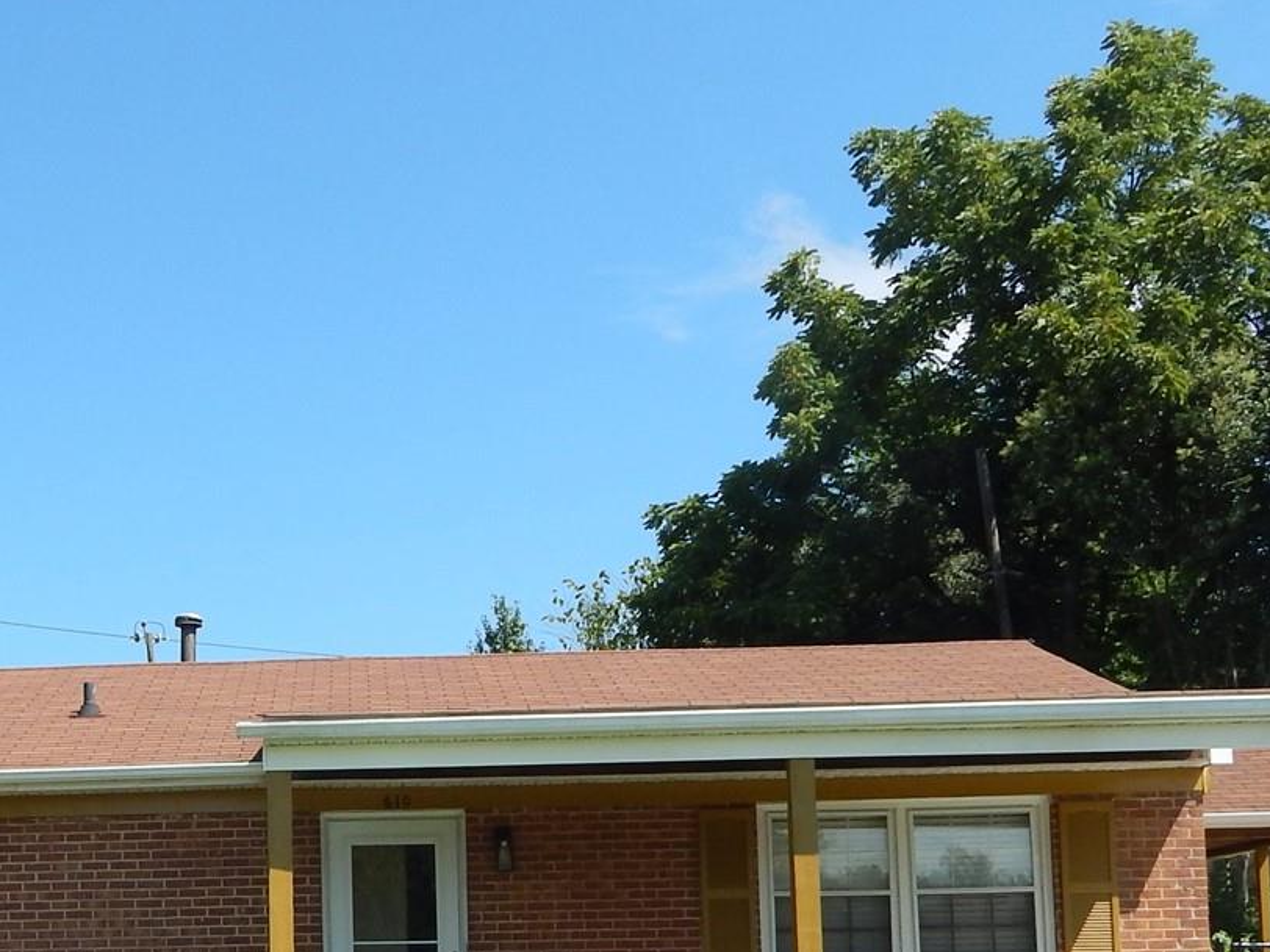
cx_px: 199
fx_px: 2128
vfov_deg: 24.6
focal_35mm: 58
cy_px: 836
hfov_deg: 32.1
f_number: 6
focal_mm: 4
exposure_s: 1/400
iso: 125
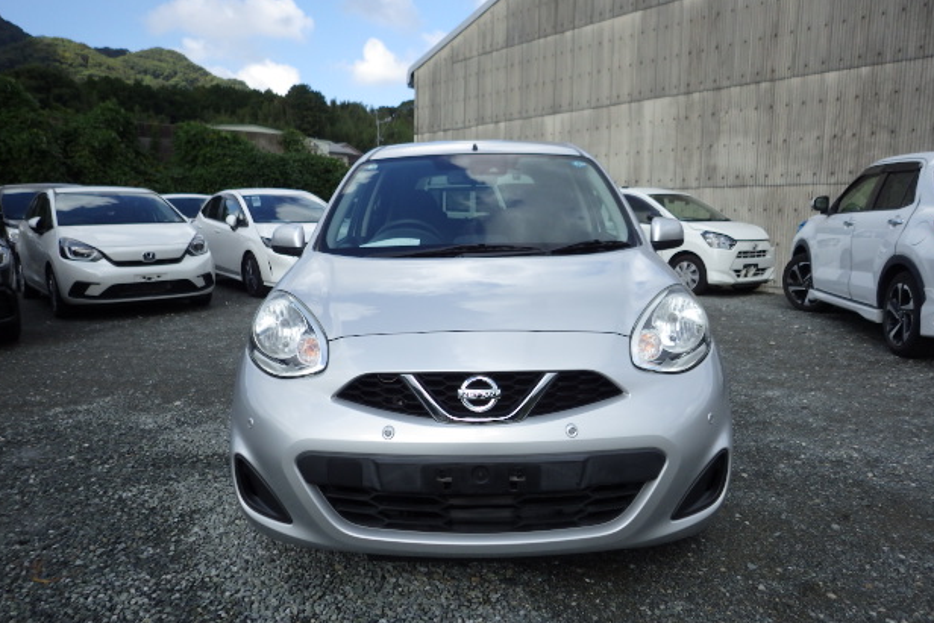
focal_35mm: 27
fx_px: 701
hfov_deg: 67.4
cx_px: 465
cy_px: 335
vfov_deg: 47.9
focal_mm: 4.5
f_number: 2.8
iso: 125
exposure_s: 1/1250
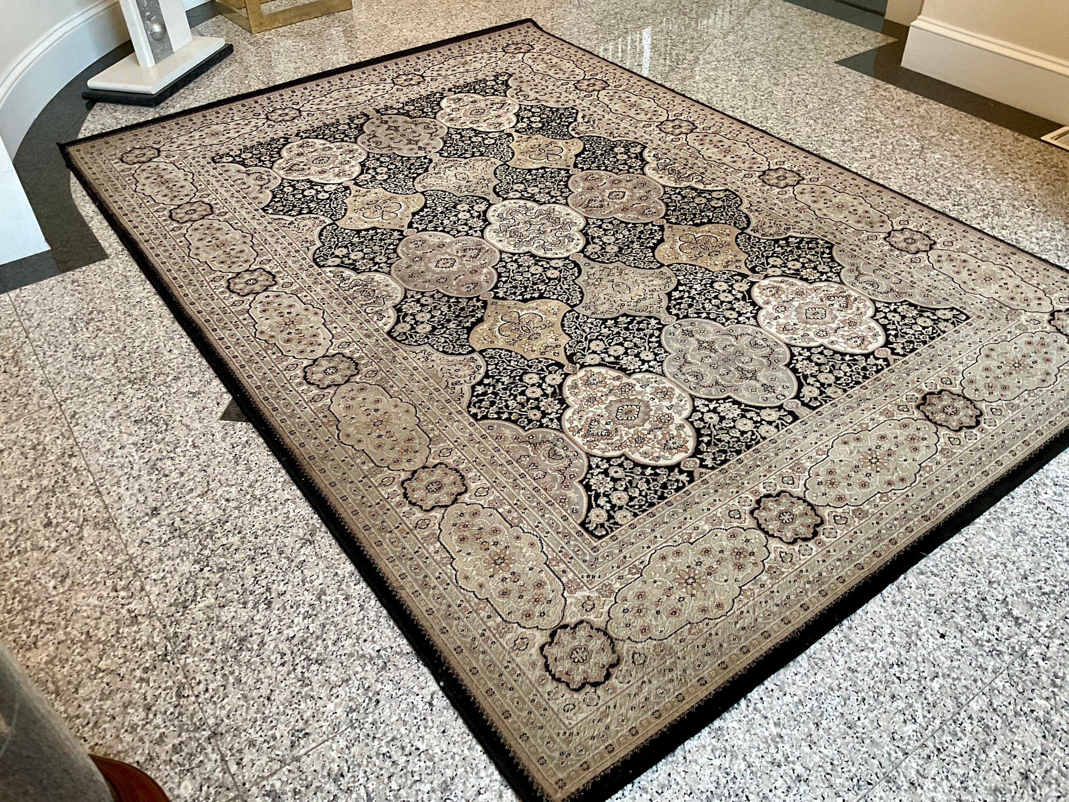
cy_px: 401
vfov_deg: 48.2
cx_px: 534
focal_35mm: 29
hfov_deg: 61.7
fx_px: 896
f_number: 1.8
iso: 100
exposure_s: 1/60
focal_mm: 3
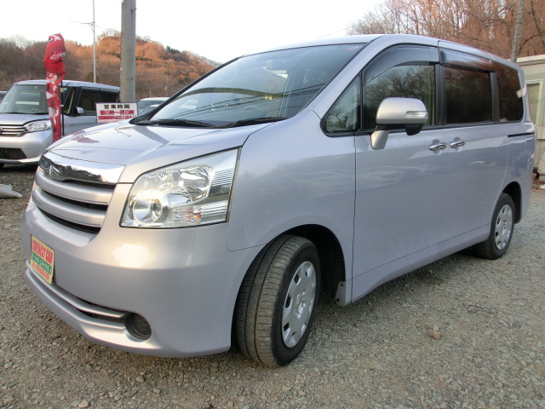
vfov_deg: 46.8
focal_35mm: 30
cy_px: 204
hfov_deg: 60.0
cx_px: 272
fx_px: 472
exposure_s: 1/60
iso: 100
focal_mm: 5.25
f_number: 3.5
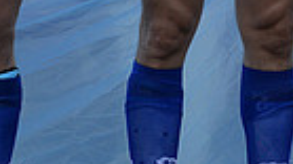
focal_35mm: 722
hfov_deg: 3.0
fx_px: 5606
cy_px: -226
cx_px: 417
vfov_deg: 1.7
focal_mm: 165
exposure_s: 1/800
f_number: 3.5
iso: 500
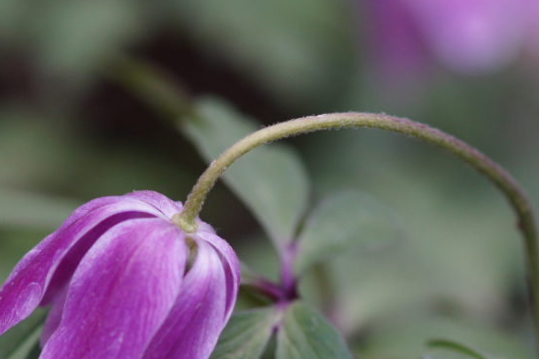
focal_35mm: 328
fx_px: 4911
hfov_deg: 6.3
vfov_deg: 4.2
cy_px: 373
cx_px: 335
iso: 320
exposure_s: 1/160
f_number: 4
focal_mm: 100
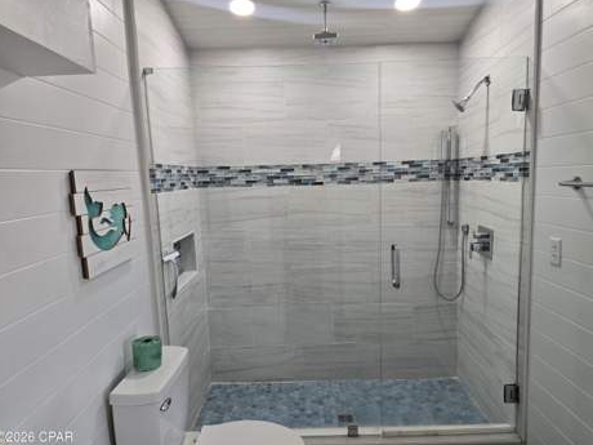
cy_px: 225
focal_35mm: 24
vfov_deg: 56.8
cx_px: 304
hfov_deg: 71.6
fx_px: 411
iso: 125
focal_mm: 6.3
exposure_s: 1/120
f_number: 1.7
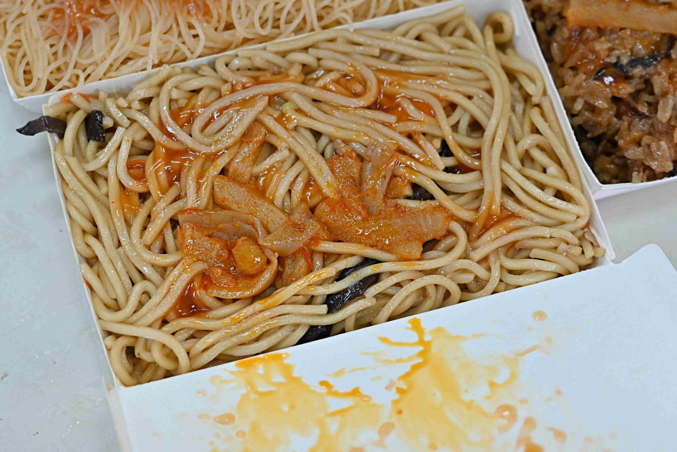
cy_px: 226
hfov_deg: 27.0
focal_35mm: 75
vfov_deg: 18.2
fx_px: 1410
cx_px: 338
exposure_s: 1/200
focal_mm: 50
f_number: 3.2
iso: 1100
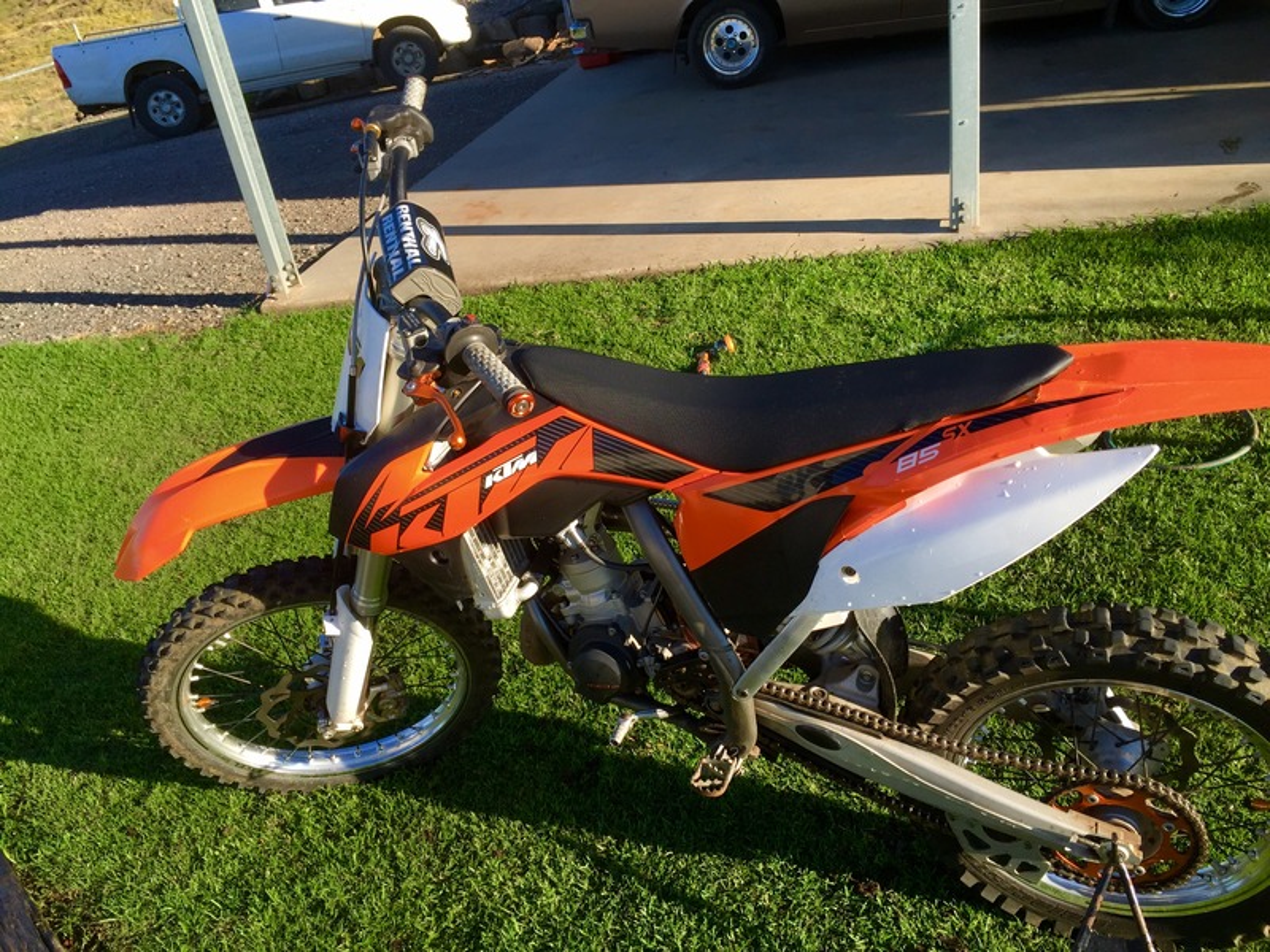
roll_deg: +9.6
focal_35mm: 29
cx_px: 635
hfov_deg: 61.7
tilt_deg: -27.9
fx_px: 1064
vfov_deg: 48.2
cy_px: 476
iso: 32
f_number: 2.2
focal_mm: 4.15
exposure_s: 1/618
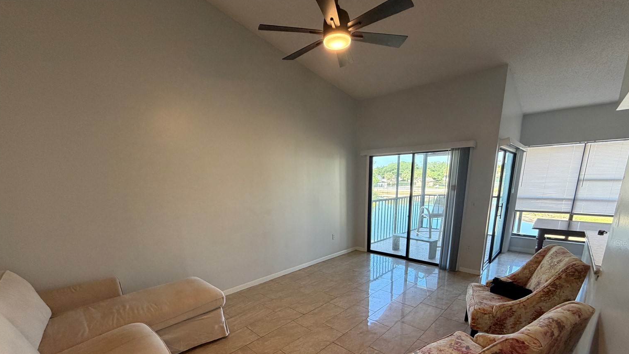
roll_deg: +1.6
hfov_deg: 99.3
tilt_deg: -13.7
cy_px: 243
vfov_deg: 64.9
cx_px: 325
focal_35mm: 16
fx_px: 267
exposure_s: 1/120
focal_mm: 2.22
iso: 250
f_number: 2.2
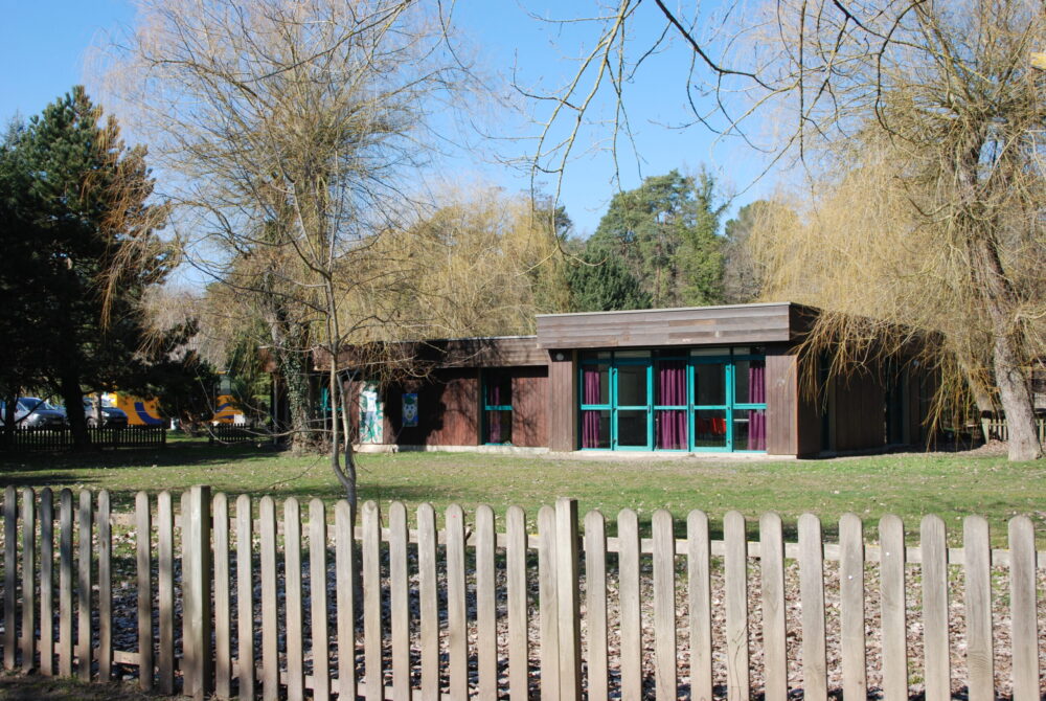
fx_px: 1659
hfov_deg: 35.0
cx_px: 523
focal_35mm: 57
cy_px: 350
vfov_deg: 23.9
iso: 160
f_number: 8
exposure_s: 1/250
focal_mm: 38
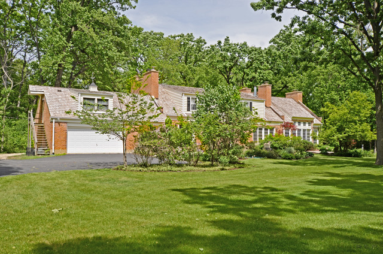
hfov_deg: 53.2
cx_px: 192
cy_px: 127
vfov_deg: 36.7
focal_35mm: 36
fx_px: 382
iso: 110
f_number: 8
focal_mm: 24
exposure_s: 1/250
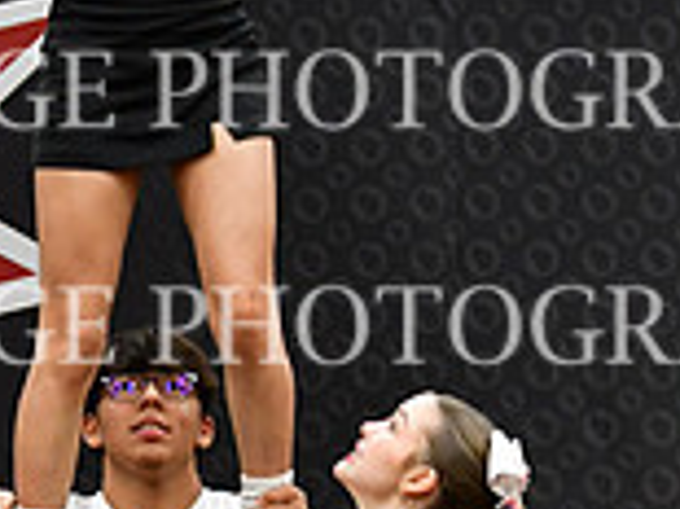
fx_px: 12288
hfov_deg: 3.2
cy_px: 443
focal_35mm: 626
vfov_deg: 2.4
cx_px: 121
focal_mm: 116
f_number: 3.2
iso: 4000
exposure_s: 1/500
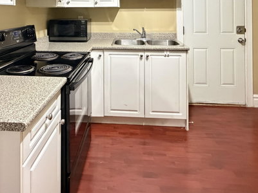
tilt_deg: -0.7
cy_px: 10
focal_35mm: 28
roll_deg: +0.6
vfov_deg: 44.0
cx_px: 113
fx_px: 209
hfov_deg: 63.2
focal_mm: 2.22
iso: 1250
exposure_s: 1/40
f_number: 2.2
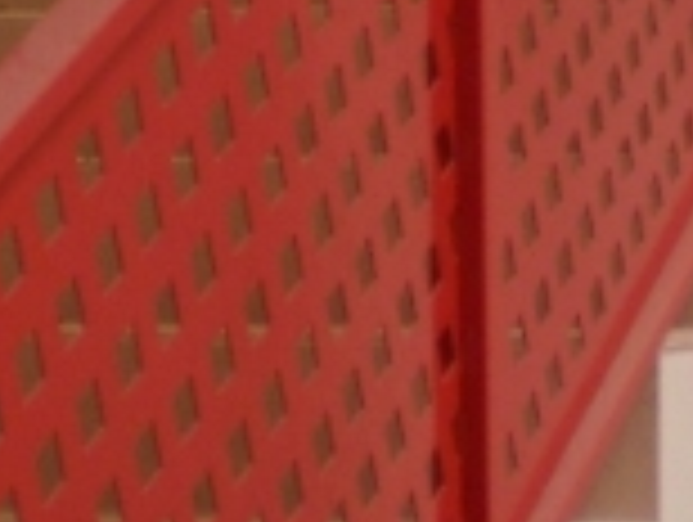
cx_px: 292
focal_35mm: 210
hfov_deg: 9.4
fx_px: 4211
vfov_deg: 7.0
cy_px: -119
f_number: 3.1
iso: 100
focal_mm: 6.3
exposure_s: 1/30
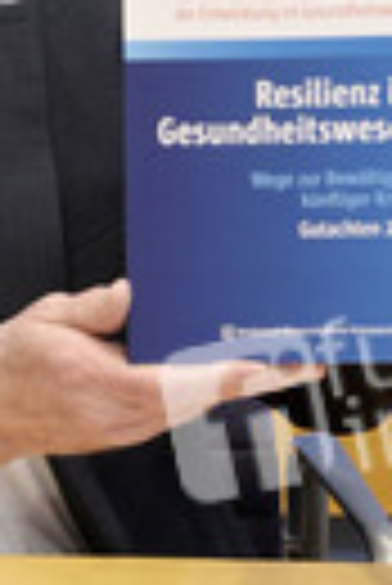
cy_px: 171
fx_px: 2802
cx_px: -18
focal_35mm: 172
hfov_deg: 8.0
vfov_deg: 11.9
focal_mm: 56
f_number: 5.6
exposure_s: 1/500
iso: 3200
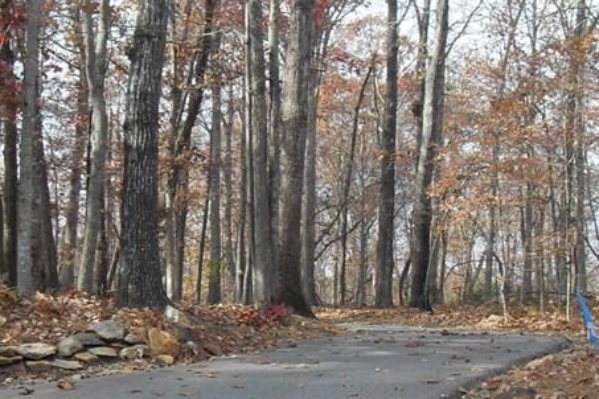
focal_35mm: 80
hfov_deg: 25.2
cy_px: 219
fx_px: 1331
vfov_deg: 17.1
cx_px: 395
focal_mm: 6.3
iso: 80
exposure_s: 1/60
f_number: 7
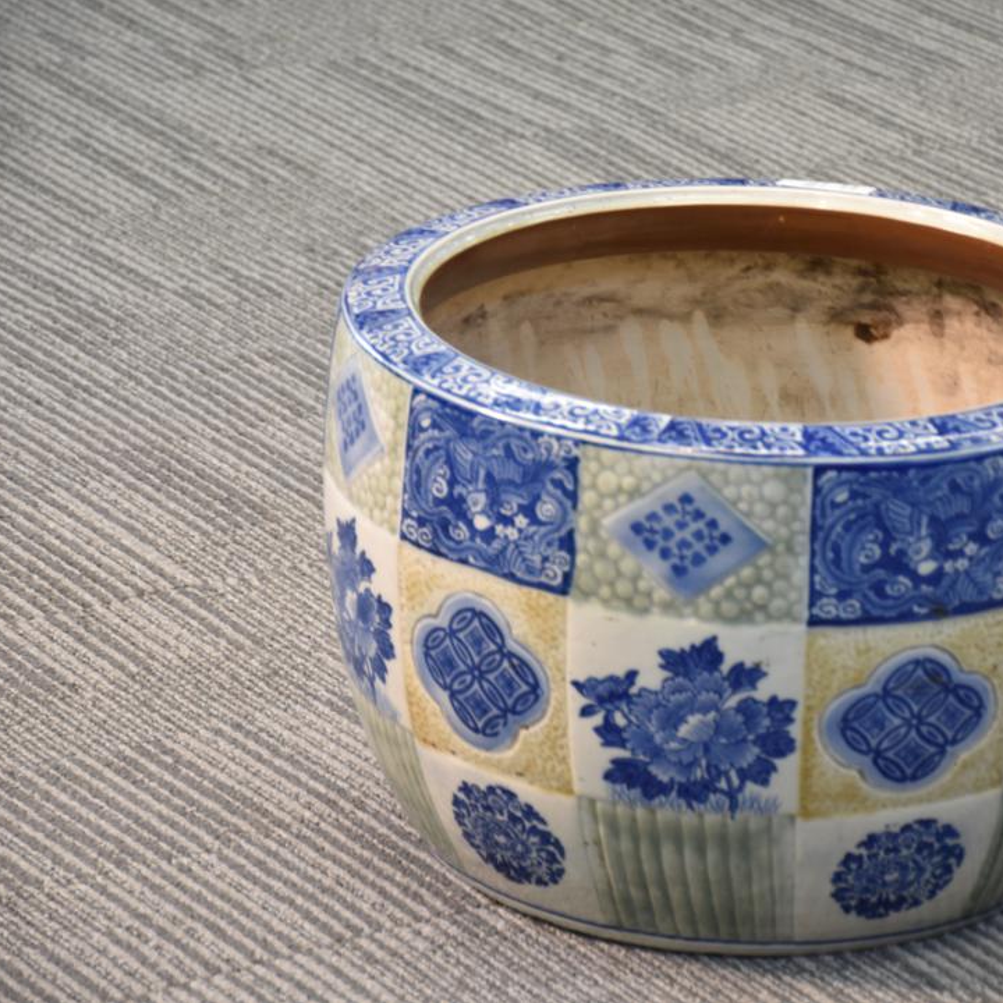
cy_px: 501
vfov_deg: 9.1
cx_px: 717
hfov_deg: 9.1
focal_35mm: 192
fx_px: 6294
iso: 400
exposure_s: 1/20
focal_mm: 100
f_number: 5.6
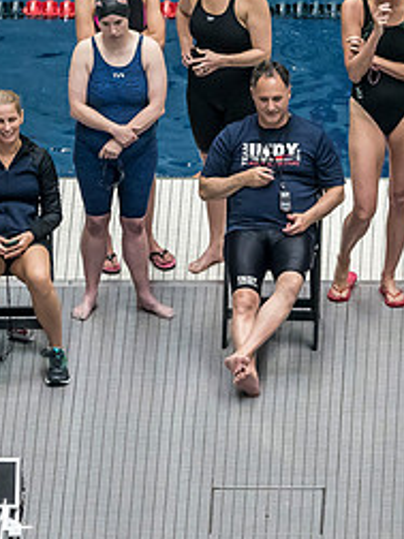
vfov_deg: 2.1
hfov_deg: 1.6
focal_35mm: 923
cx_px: 348
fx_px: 14363
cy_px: 176
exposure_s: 1/800
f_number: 2.8
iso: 3200
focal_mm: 200
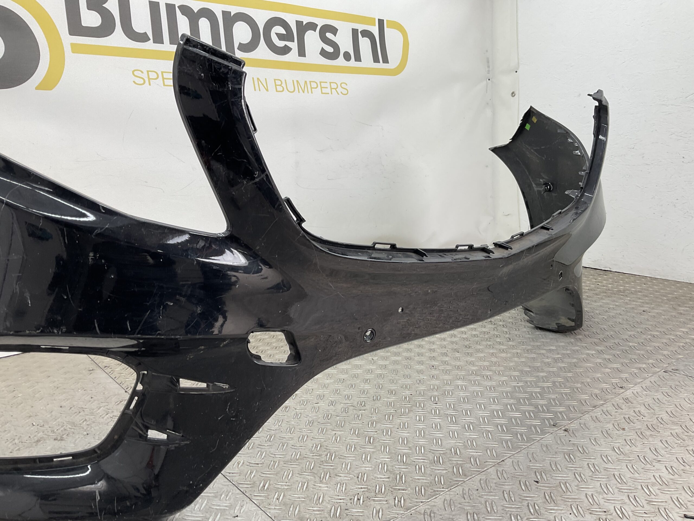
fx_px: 581
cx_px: 347
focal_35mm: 29
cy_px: 260
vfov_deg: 48.2
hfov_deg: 61.7
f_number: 1.8
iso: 25
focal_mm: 3
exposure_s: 1/120
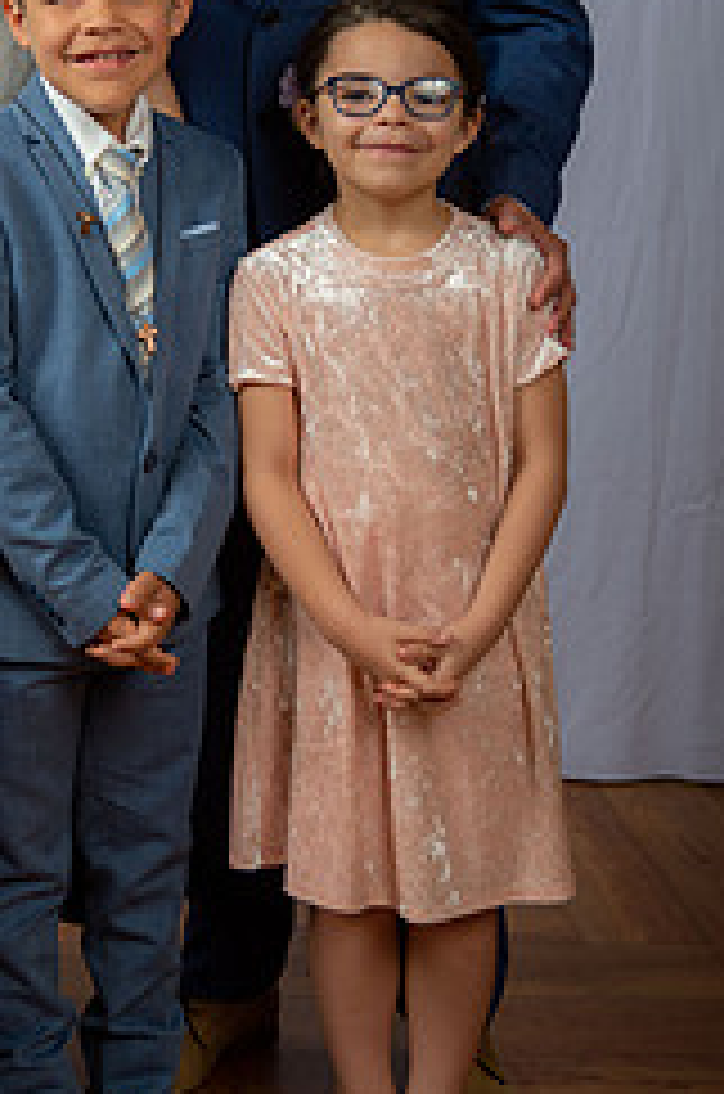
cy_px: 297
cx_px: 169
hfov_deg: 15.2
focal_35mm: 89
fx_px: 2696
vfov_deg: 22.7
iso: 250
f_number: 6.3
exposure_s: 1/200
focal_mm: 48
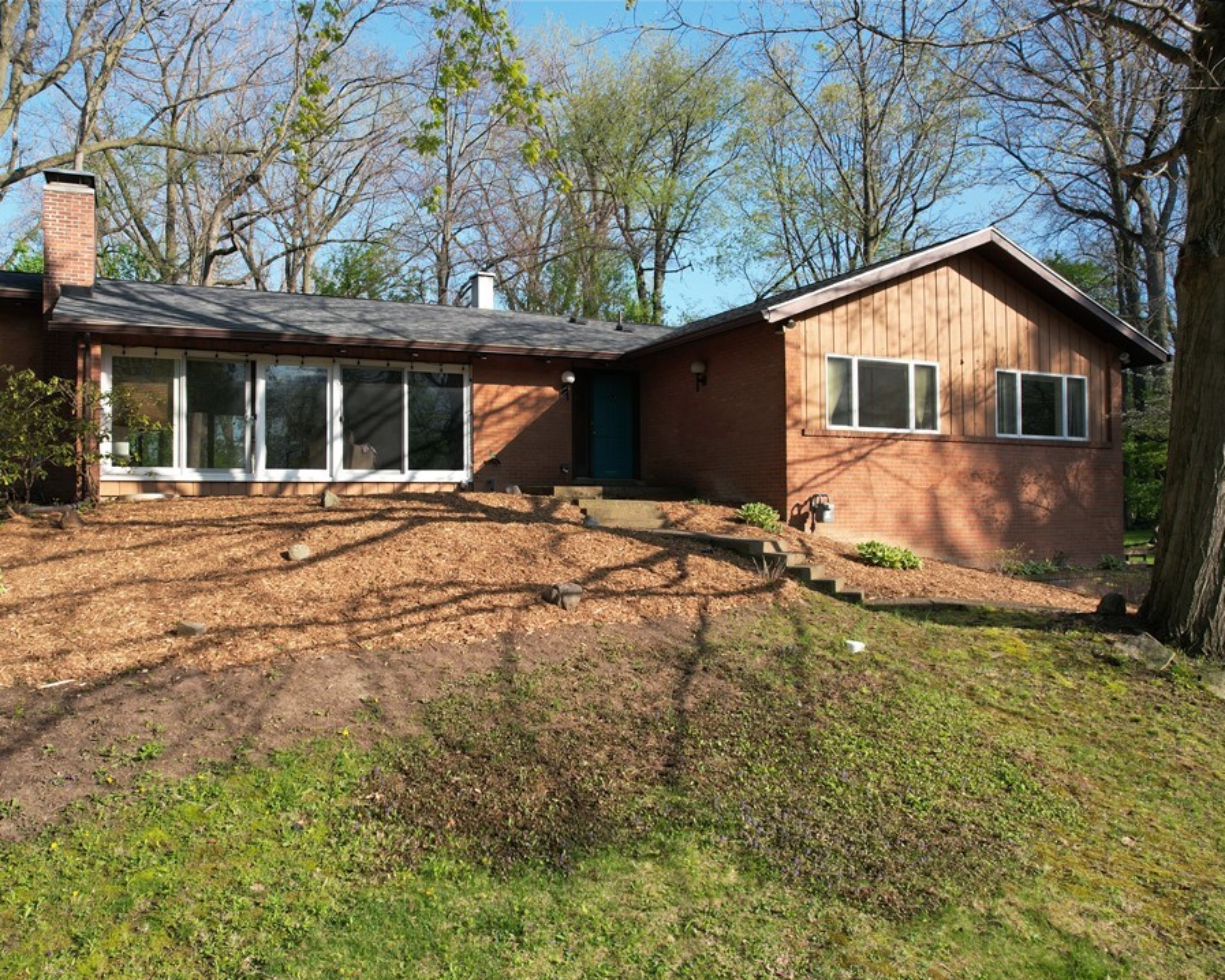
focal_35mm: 25
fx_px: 907
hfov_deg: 67.8
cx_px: 527
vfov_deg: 56.8
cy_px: 493
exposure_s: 1/200
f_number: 2.8
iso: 110
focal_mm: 8.38
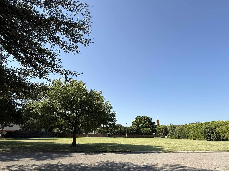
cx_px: 123
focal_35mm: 19
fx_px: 126
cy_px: 102
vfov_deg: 68.1
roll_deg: -0.8
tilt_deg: +15.8
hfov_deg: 84.5
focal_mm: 2.22
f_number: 2.2
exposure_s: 1/1795
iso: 50
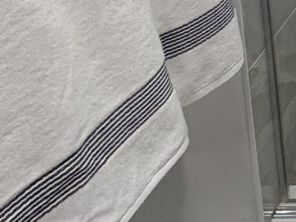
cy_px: -243
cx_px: 602
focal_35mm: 79
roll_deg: +0.0
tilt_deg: -11.7
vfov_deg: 14.8
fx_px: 676
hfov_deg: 17.3
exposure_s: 1/120
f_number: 2.2
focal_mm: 2.22
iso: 160
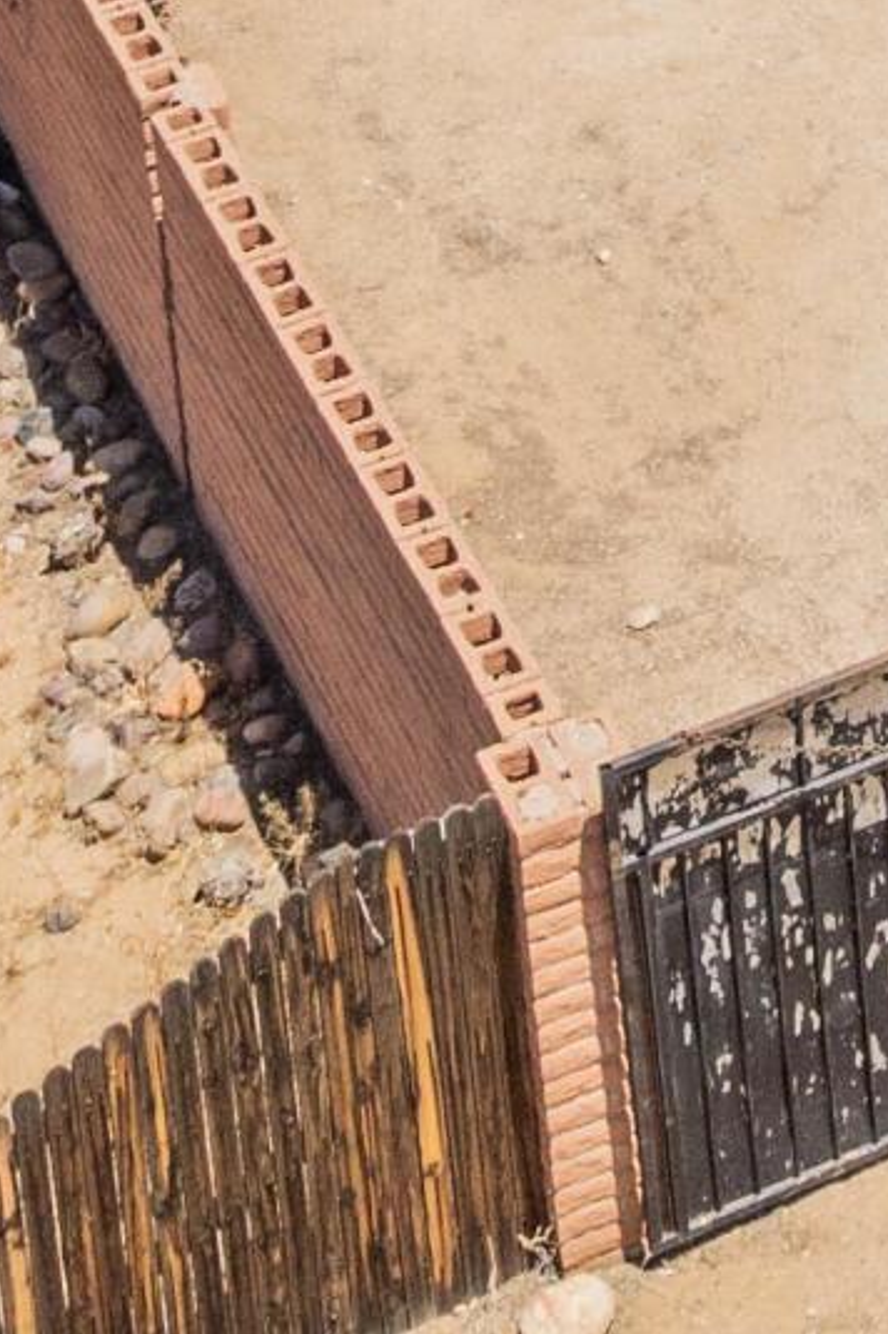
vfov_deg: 12.7
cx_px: 1769
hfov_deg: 9.2
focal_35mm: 140
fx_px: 5186
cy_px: -1409
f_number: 2.8
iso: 200
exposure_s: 1/60
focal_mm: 12.29
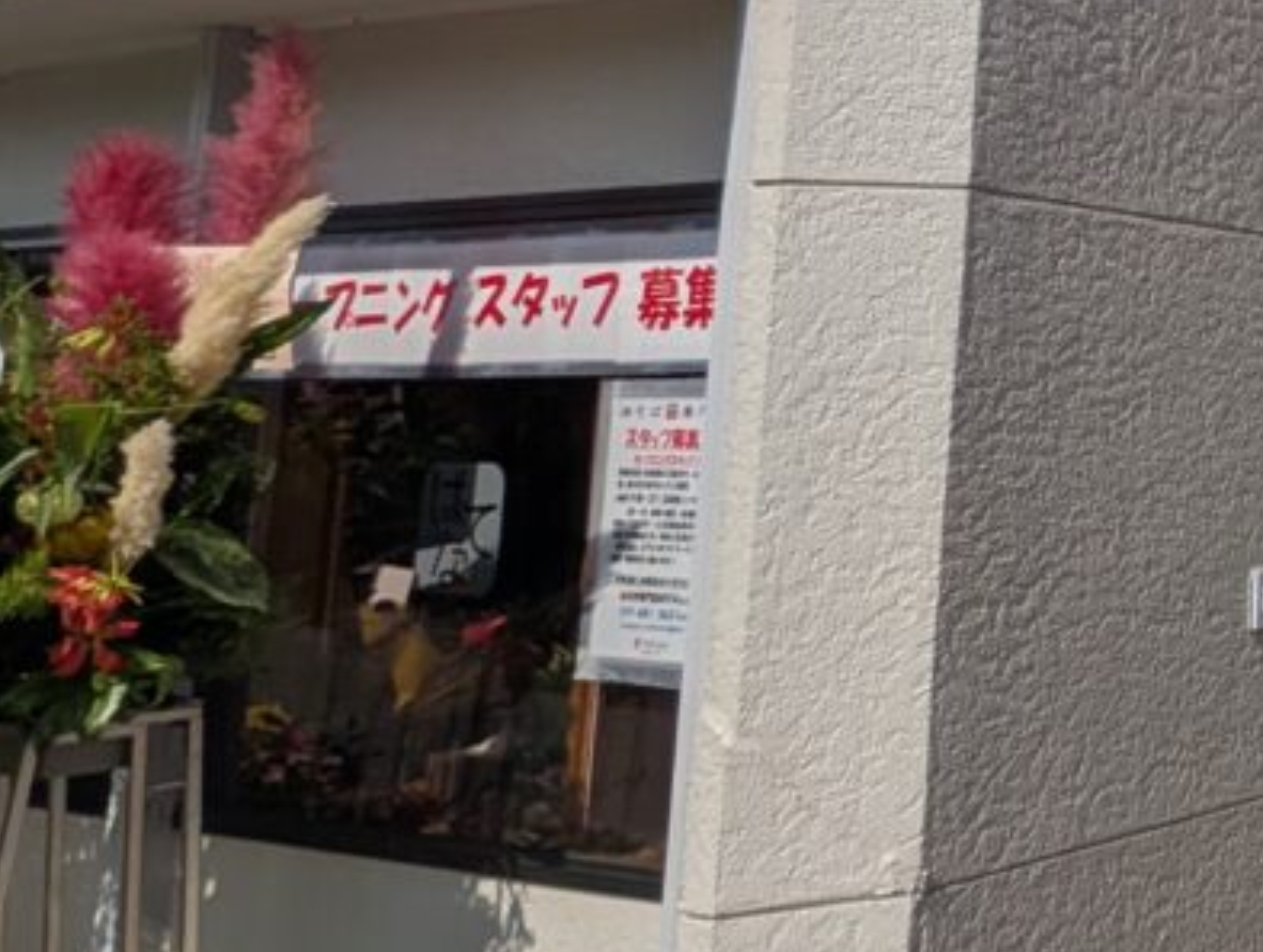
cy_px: 276
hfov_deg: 26.4
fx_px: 1426
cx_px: 2045
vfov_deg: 36.3
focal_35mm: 39
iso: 54
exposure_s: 1/8333
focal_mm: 2.02
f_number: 1.7
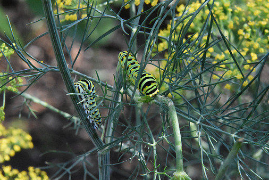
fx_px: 2572
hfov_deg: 6.0
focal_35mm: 344
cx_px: 140
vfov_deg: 4.0
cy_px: 88
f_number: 27
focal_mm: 200
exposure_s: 1/250
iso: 10000
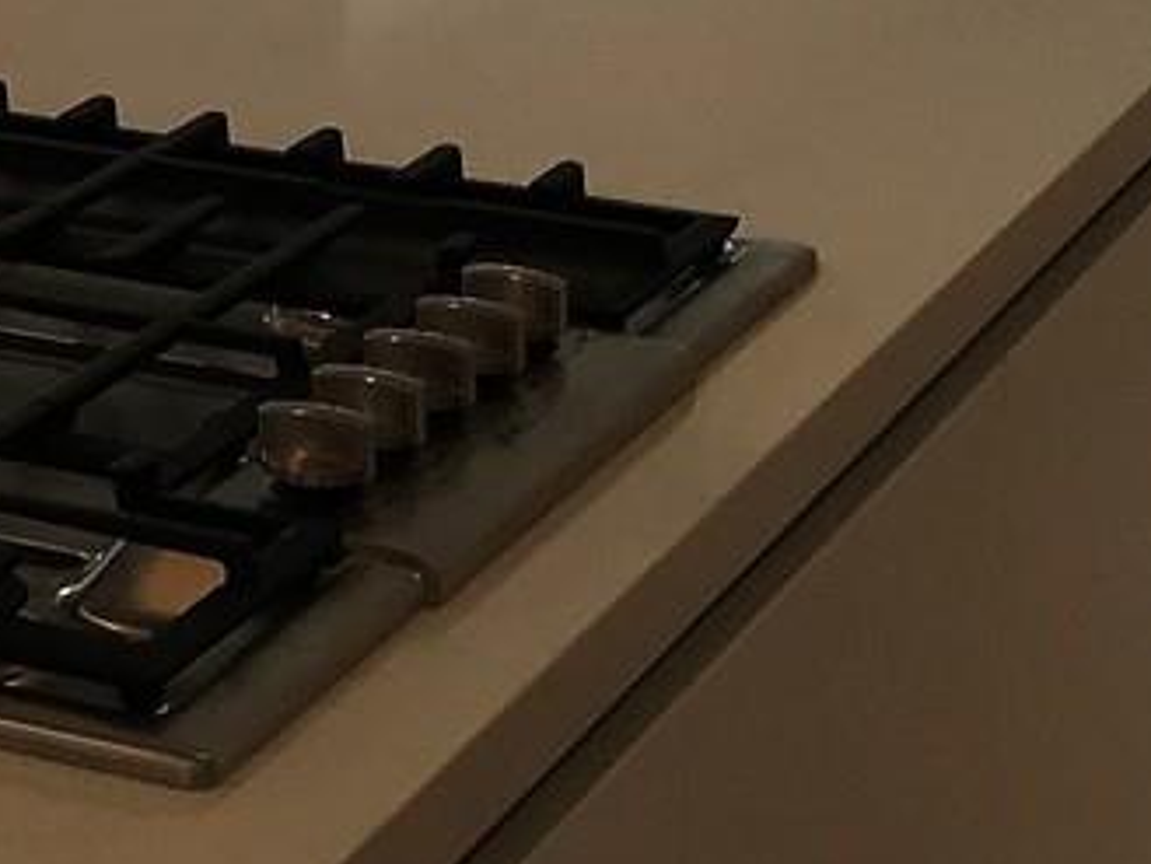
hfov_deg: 12.9
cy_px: -490
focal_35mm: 136
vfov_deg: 10.5
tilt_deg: -6.1
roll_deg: -0.2
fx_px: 4524
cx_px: -1036
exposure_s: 1/40
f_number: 1.8
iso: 25
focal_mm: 3.99
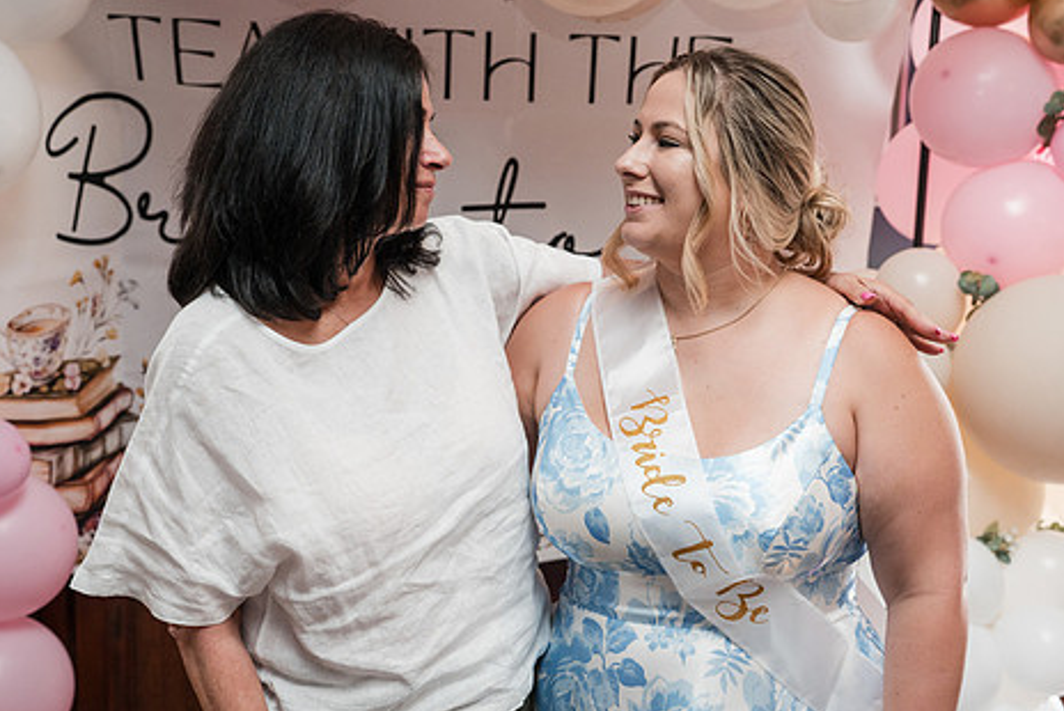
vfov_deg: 22.7
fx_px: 1774
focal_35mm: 60
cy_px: 352
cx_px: 518
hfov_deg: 33.4
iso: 2500
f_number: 4
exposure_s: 1/250
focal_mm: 48
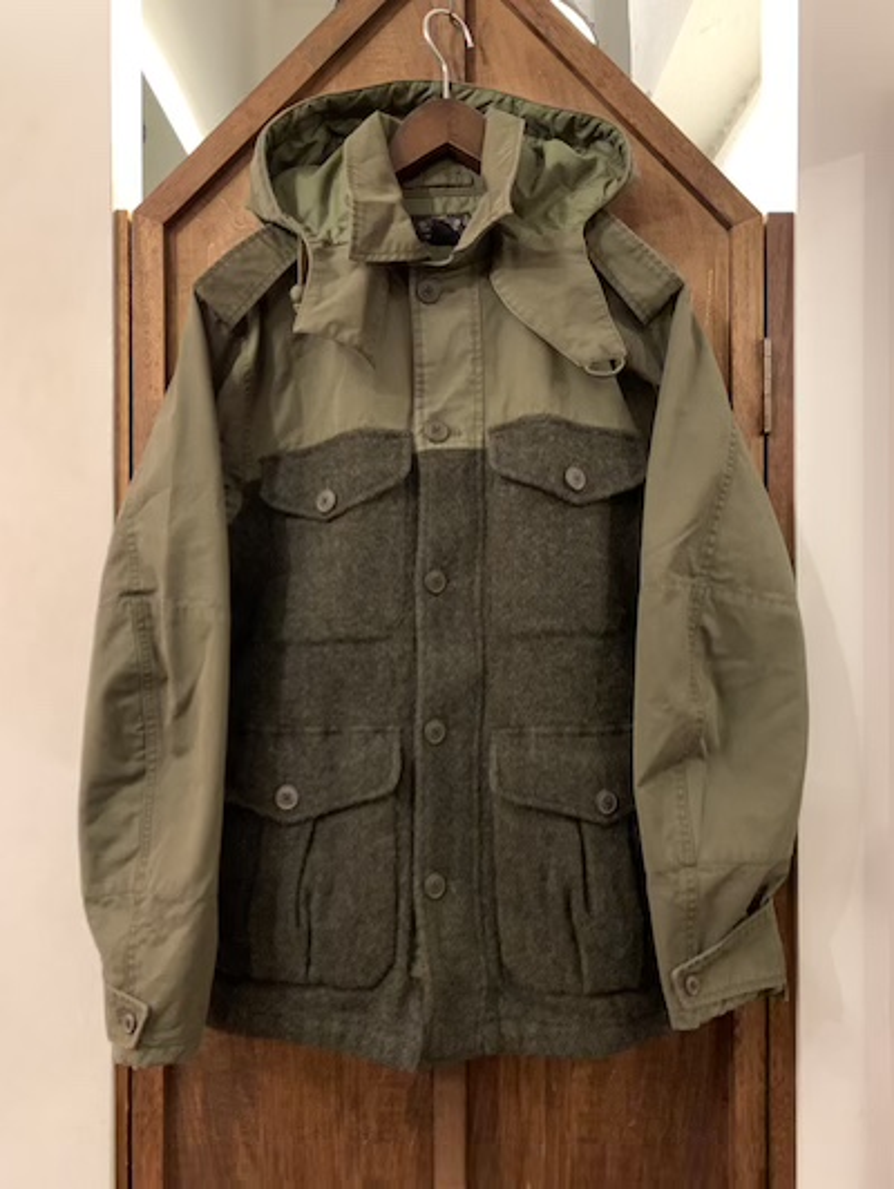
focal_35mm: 26
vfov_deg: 67.3
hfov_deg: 53.1
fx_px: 894
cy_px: 594
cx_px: 447
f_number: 1.8
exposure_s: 1/24
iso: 640
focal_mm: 4.25
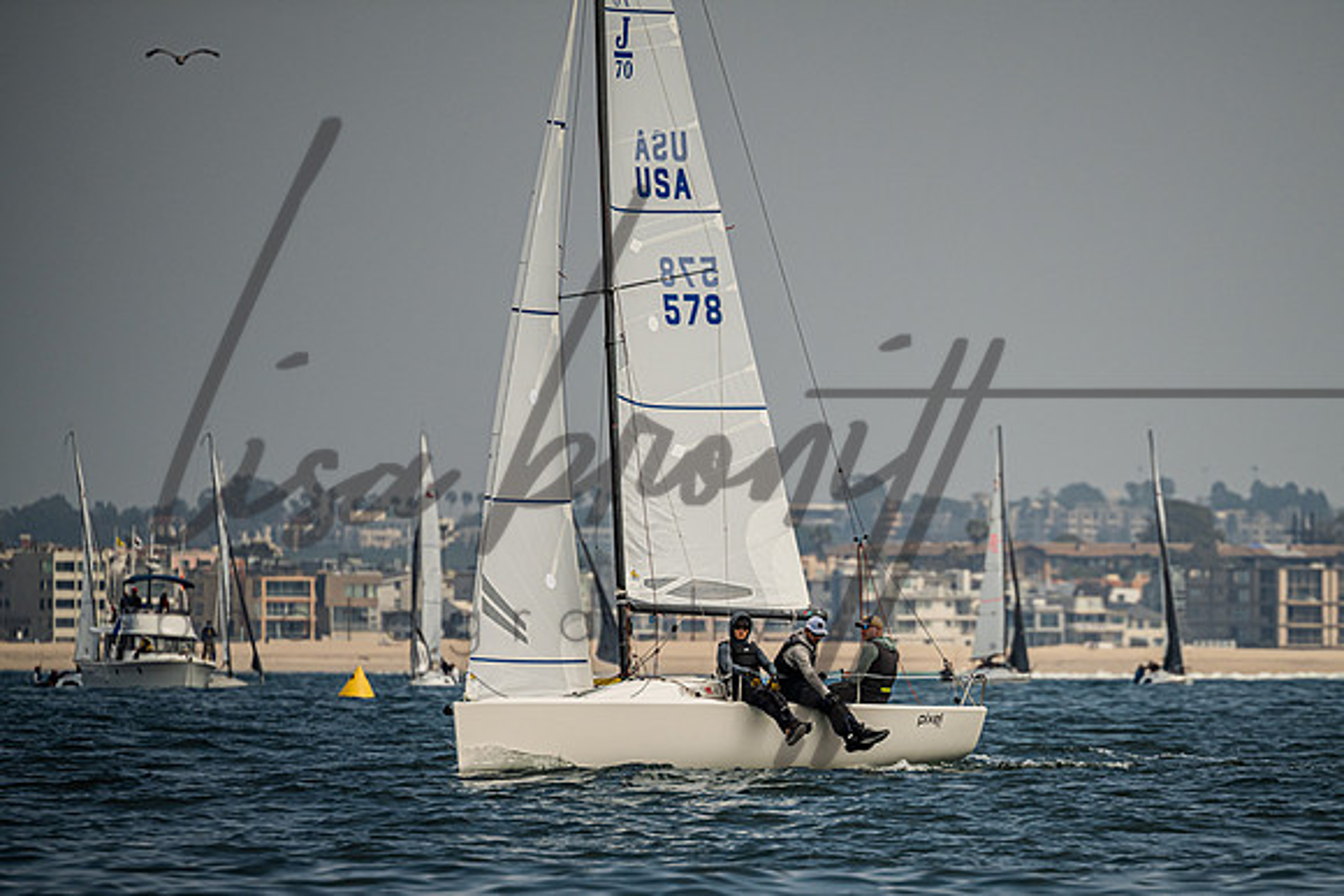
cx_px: 880
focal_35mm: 525
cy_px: 583
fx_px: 19596
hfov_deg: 3.9
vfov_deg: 2.6
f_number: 5.6
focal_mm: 400
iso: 320
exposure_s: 1/4000
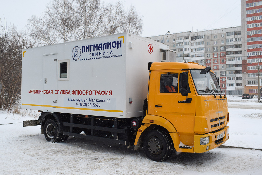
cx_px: 131
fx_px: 218
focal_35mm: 30
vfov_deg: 43.6
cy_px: 88
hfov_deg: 61.9
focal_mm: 20
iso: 280
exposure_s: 1/250
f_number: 8
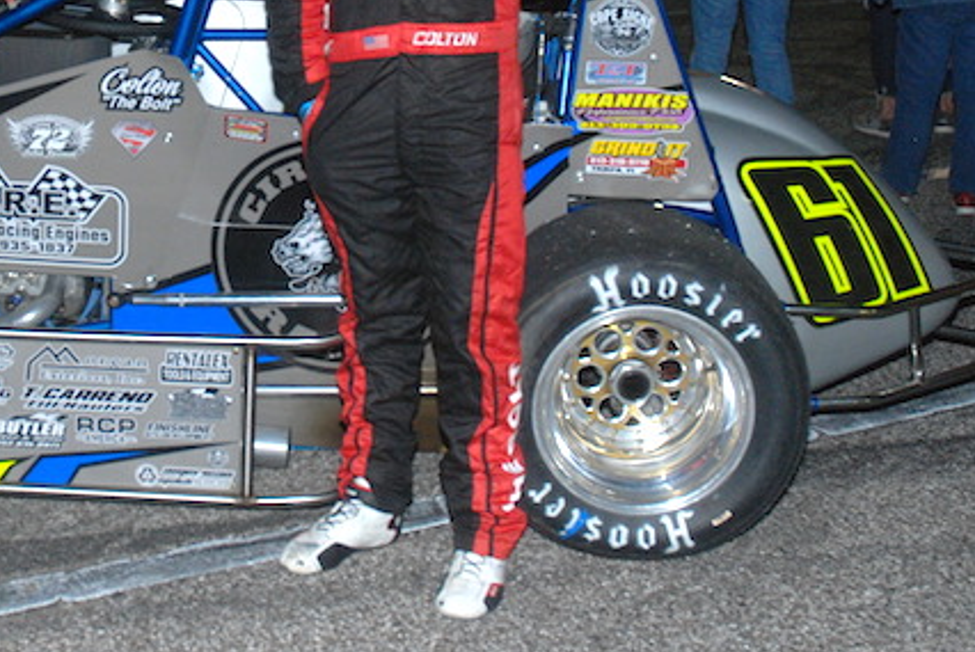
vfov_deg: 17.8
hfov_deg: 26.1
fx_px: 2060
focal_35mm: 76
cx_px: 197
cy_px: 103
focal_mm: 24
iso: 640
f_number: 6.3
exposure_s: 1/60
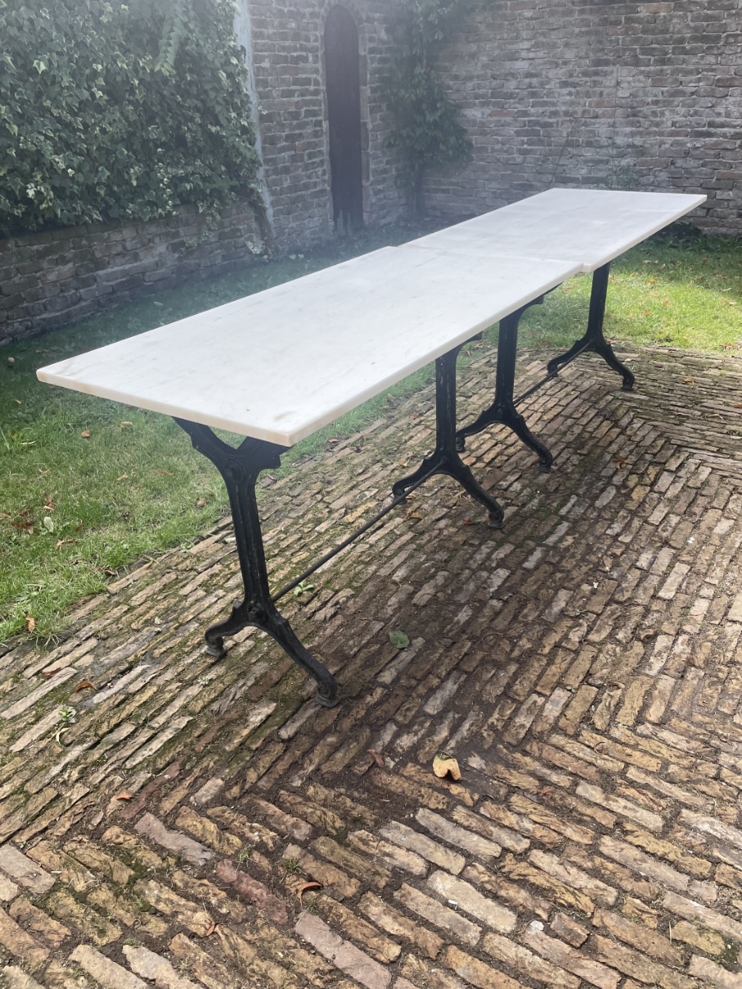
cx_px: 371
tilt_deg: -29.1
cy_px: 494
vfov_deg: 67.3
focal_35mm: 26
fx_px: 743
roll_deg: +2.2
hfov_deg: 53.1
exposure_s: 1/654
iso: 32
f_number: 1.6
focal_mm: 4.2
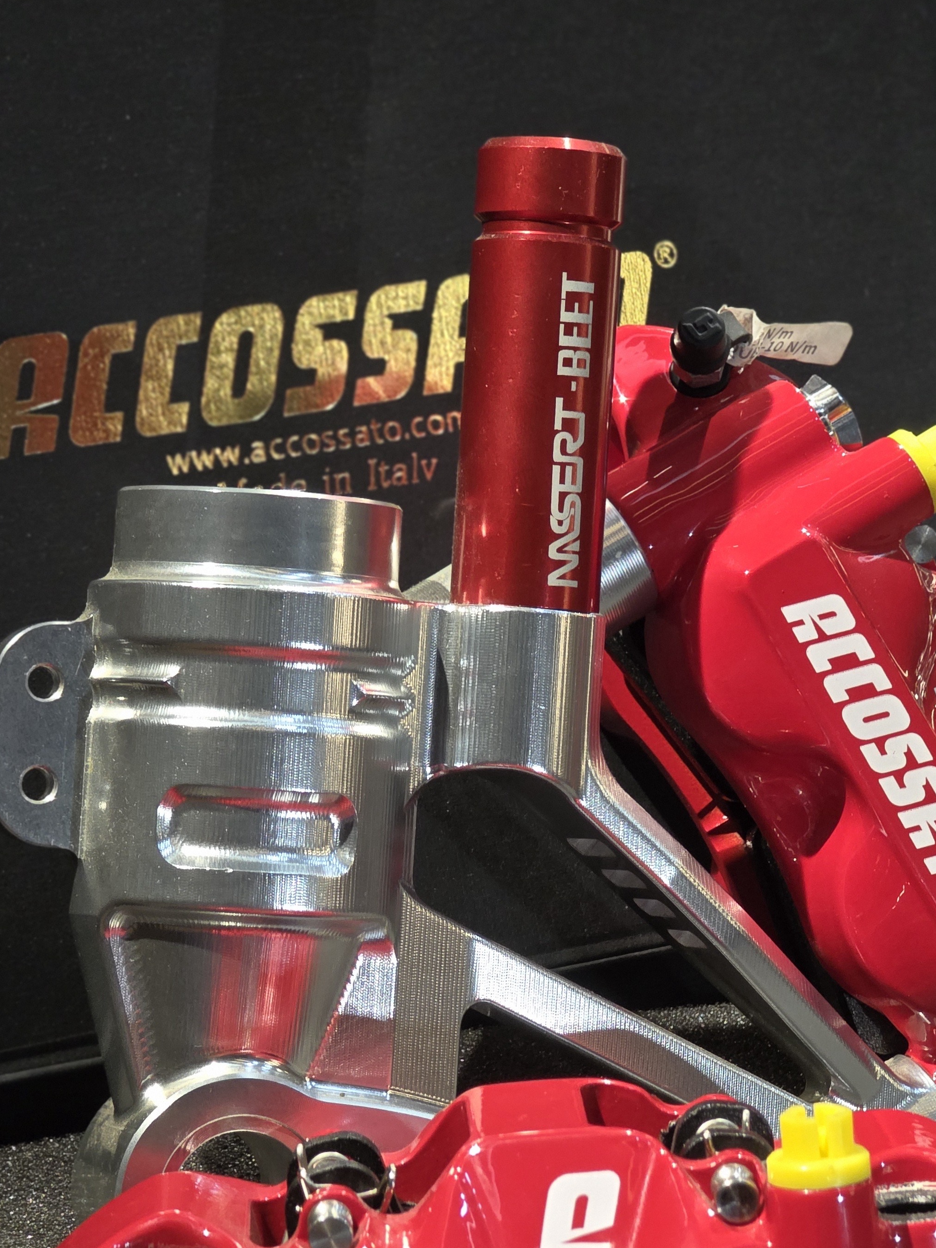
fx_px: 6130
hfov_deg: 8.7
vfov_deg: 11.6
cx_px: 530
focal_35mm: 170
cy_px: 838
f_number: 3.4
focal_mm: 18.6
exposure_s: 1/120
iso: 400
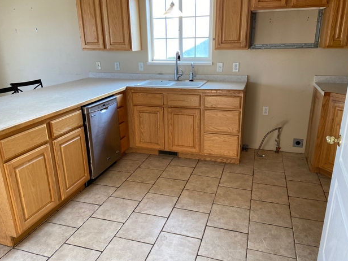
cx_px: 173
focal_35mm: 27
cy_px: 133
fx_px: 271
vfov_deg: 51.4
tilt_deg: -18.9
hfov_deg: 65.3
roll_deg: +0.7
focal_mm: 4.25
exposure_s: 1/121
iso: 125
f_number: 1.8
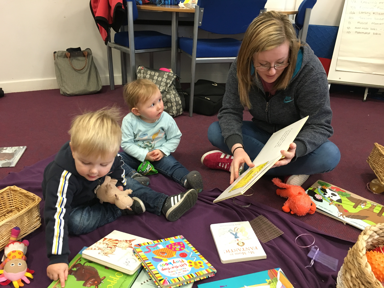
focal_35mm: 29
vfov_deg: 48.2
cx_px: 192
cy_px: 144
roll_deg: -2.4
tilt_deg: -23.8
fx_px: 322
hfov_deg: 61.7
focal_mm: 4.15
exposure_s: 1/33
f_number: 2.2
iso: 200
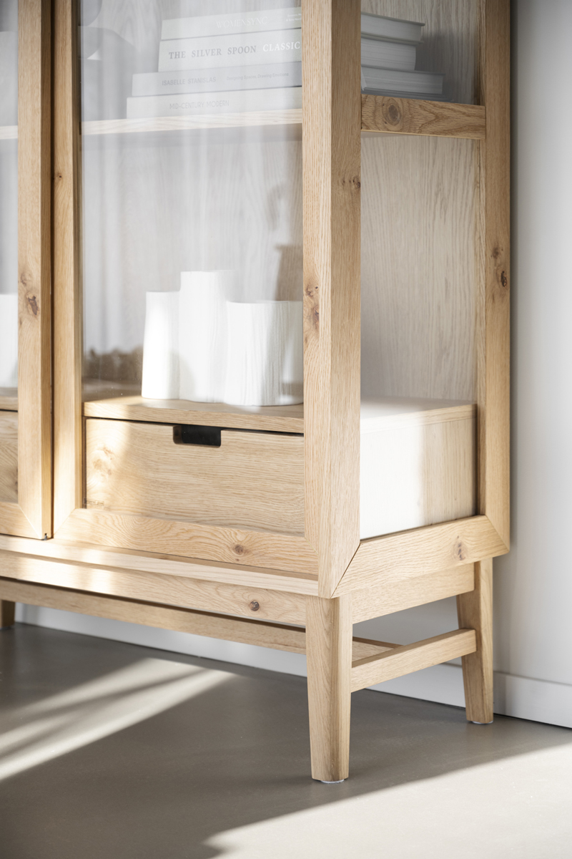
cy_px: 430
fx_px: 1668
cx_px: 286
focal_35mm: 70
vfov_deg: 28.8
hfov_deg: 19.5
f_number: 4
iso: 125
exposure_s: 1/160
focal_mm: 70
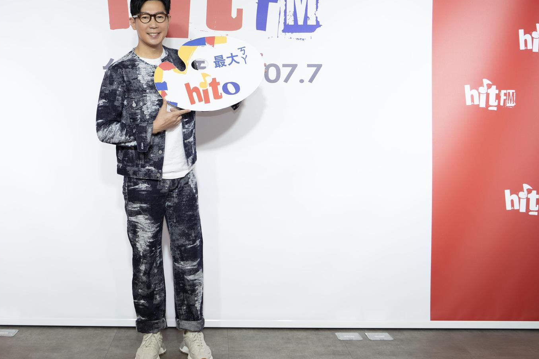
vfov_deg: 25.4
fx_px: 793
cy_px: 116
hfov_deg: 37.3
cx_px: 200
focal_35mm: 53
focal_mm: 36
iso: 200
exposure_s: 1/125
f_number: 2.8
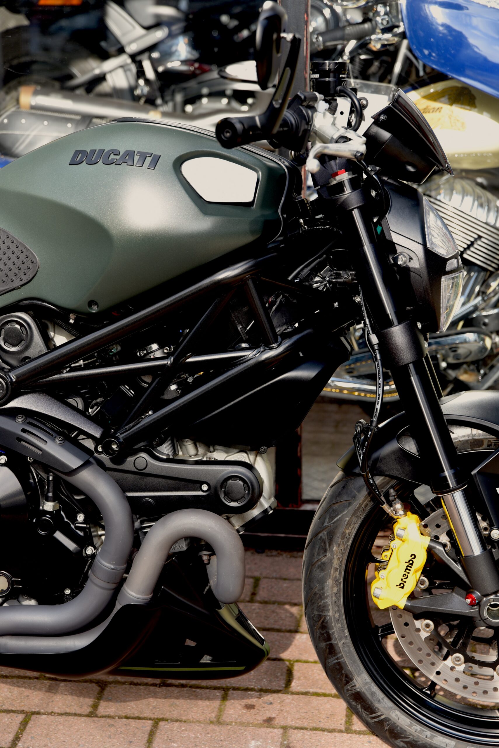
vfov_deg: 28.8
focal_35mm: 70
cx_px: 250
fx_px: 1454
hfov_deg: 19.5
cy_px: 374
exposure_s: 1/100
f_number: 5
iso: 100
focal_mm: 70
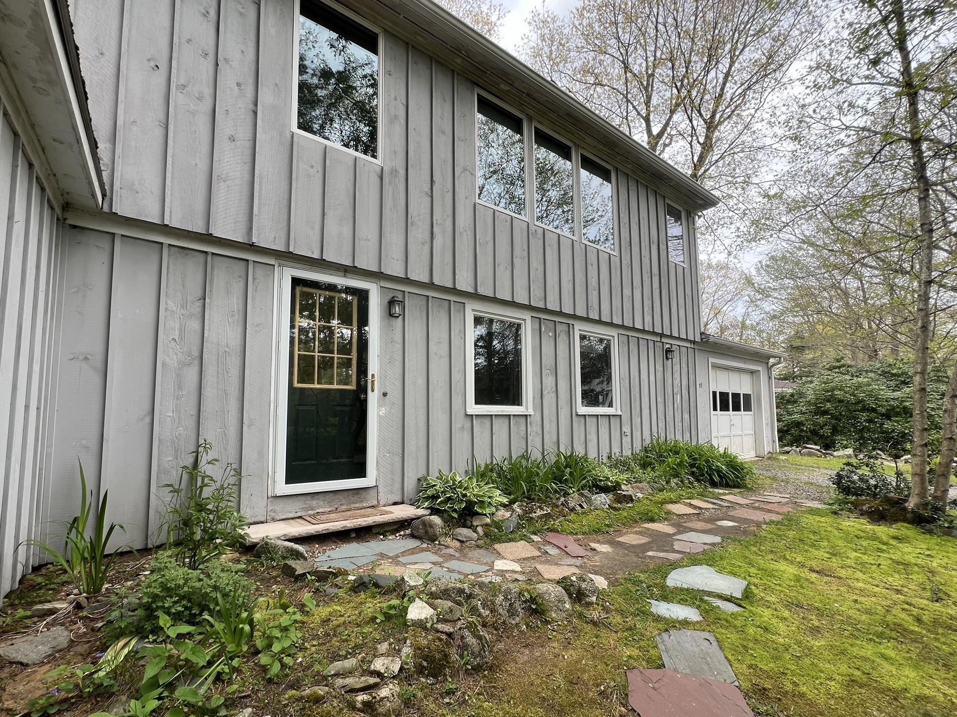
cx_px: 455
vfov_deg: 85.5
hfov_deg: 102.0
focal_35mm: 14
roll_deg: +0.7
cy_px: 383
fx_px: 387
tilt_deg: +4.5
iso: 32
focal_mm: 1.57
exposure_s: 1/288
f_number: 1.8
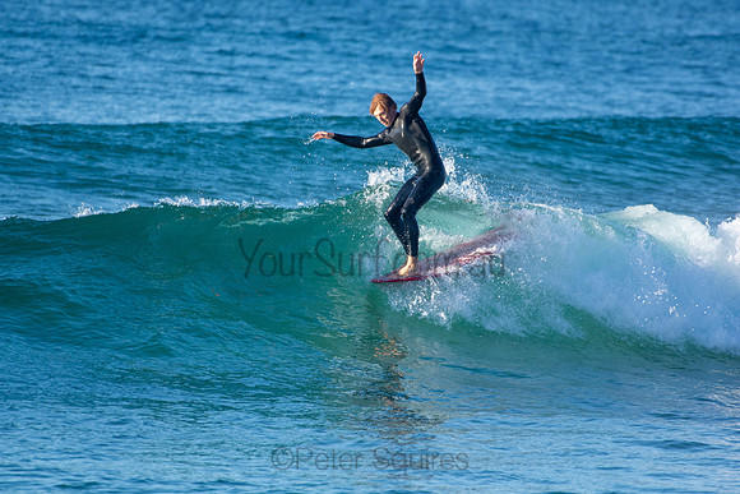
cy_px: 247
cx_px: 370
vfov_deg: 1.8
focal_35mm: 750
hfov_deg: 2.7
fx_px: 15420
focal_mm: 500
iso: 320
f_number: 5.6
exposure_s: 1/1000
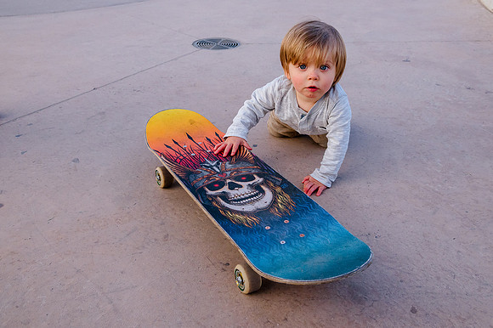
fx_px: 505
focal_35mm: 37
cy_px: 123
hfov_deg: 52.0
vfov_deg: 35.8
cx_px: 257
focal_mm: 28
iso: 1250
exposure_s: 1/800
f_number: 7.1
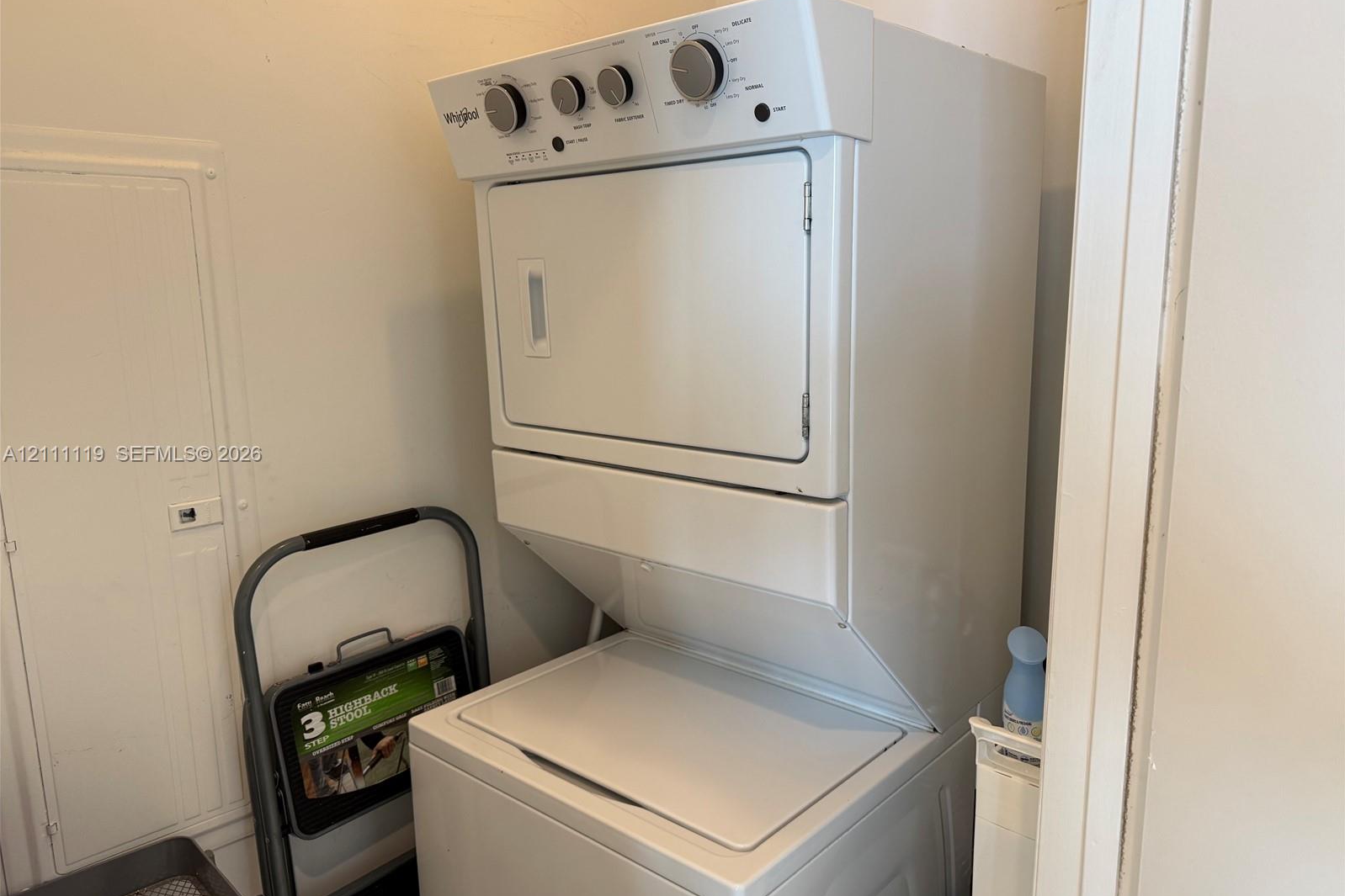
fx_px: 934
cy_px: 455
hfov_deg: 71.5
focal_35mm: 25
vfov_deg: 51.3
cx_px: 672
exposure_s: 1/120
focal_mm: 6.76
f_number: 1.78
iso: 125
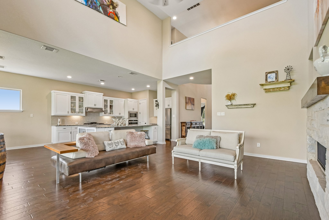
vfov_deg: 77.3
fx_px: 137
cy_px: 110
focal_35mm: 15
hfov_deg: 100.4
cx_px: 164
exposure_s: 1/20
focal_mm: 10
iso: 400
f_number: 8
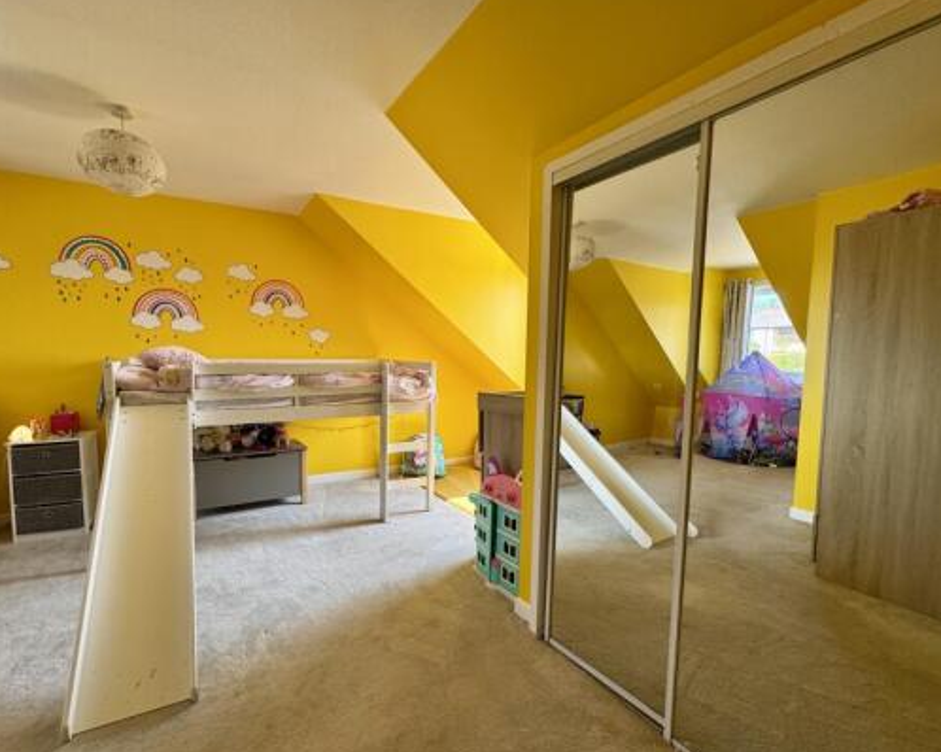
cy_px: 388
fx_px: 445
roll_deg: +0.5
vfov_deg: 80.3
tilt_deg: -3.2
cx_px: 420
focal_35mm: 16
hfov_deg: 92.8
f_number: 2.2
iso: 50
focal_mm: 2.22
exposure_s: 1/99
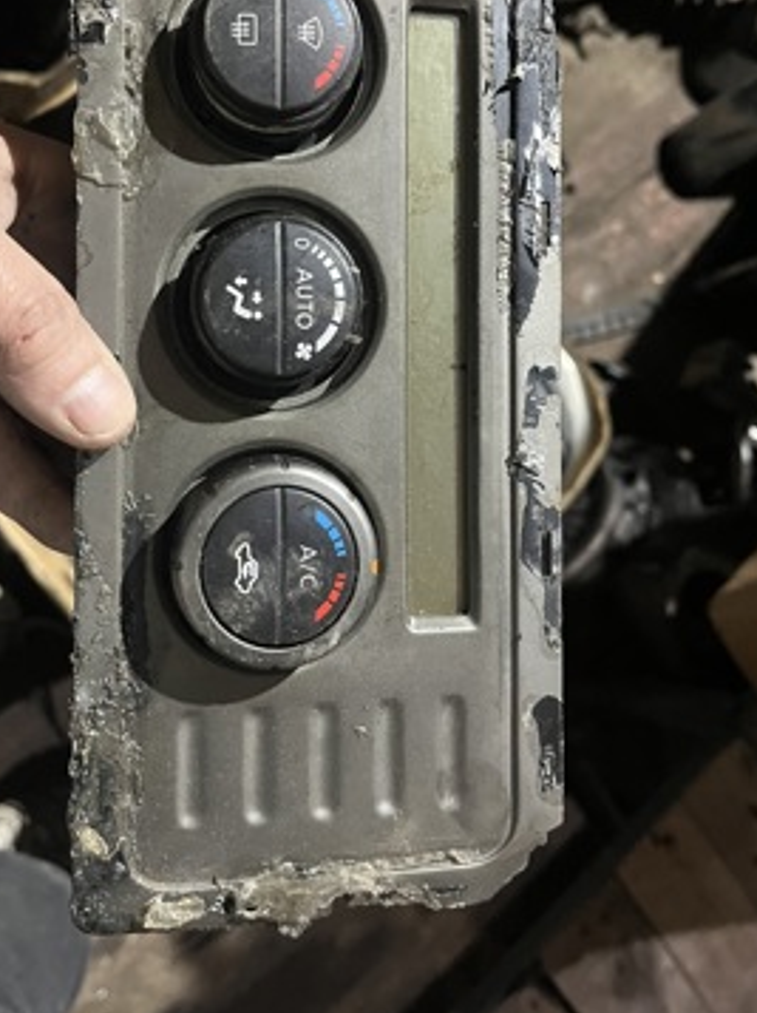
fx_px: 1022
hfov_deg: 40.6
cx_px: 329
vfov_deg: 51.8
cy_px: 352
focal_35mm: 35
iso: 640
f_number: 1.6
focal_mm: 5.1
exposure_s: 1/33
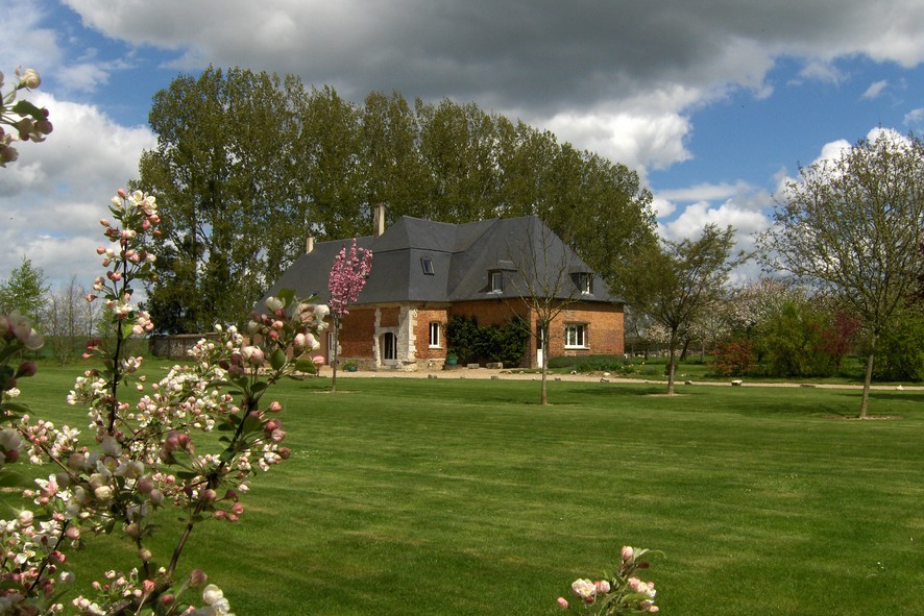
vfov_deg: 35.9
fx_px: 950
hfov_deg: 51.9
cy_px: 283
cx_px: 461
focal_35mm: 37
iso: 100
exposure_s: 1/645
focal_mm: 7.5
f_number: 6.9
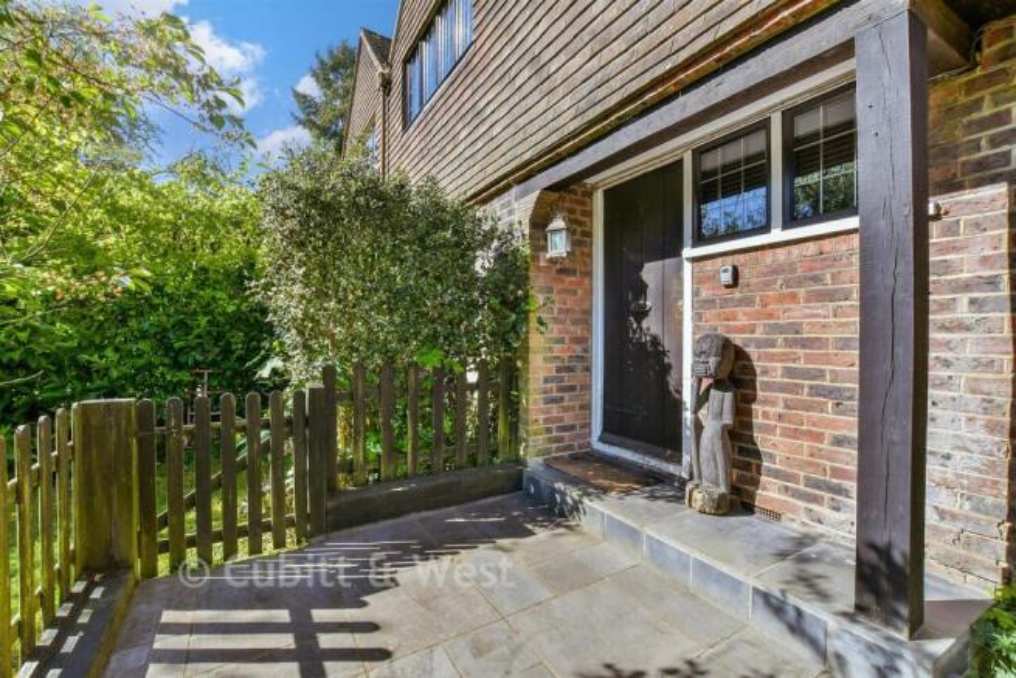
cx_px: 508
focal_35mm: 15
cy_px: 339
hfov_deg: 100.4
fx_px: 423
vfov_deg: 77.4
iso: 160
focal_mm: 10
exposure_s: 1/200
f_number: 8
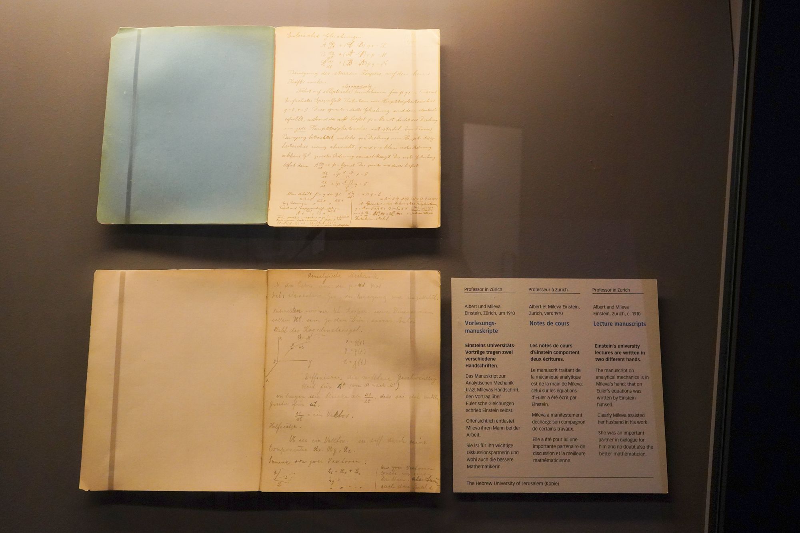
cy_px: 266
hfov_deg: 73.7
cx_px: 400
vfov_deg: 53.1
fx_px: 533
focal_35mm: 24
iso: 5000
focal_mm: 24
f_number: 6.3
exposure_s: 1/80
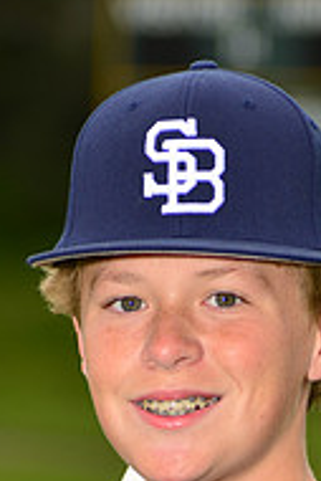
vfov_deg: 4.0
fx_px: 6915
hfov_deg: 2.7
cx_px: 166
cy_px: 623
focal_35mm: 518
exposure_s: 1/200
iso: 200
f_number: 6.3
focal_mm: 170
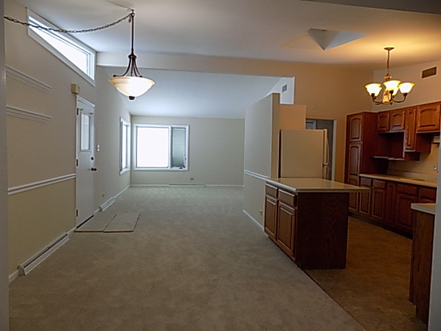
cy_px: 166
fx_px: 293
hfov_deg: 73.9
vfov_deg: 58.9
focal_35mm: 23
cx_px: 220
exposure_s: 1/30
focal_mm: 4
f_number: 3.1
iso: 125
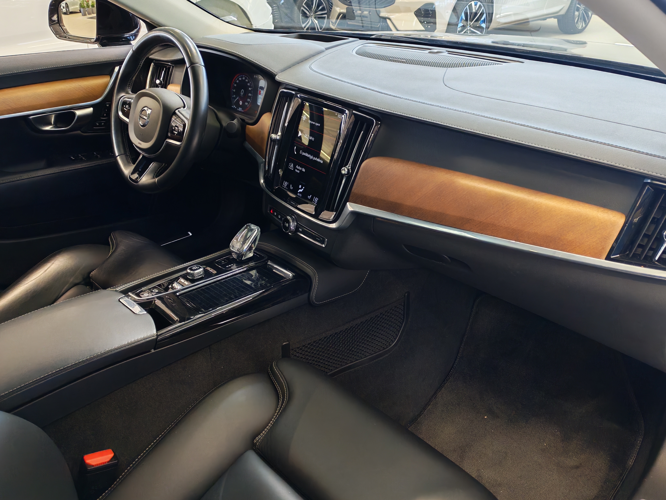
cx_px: 333
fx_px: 577
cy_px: 250
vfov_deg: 46.8
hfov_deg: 60.0
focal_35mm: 30
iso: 965
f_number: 1.9
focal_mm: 6.12
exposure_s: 1/100
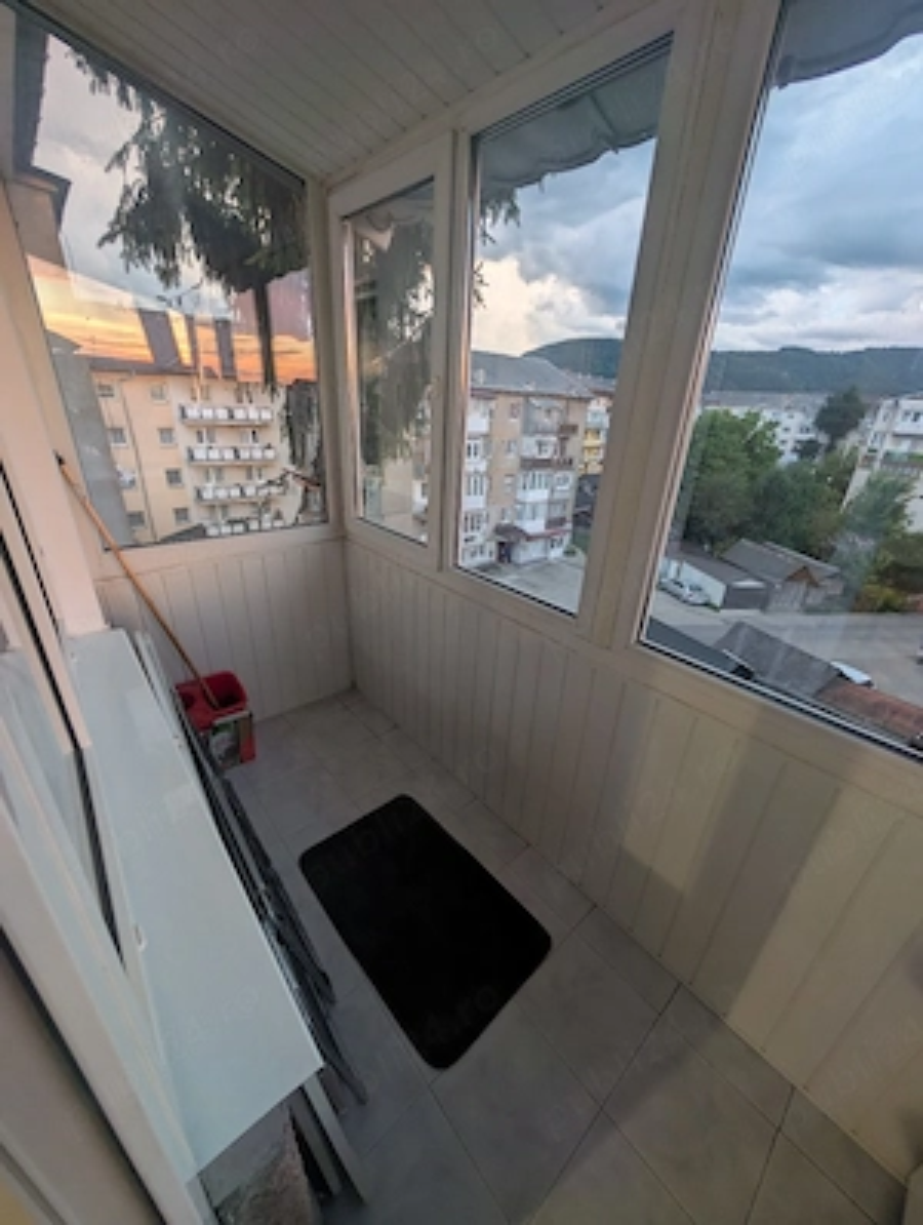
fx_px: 425
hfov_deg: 94.7
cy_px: 612
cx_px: 462
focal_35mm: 12
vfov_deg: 110.4
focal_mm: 2.02
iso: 63
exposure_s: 1/28.7
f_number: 1.7
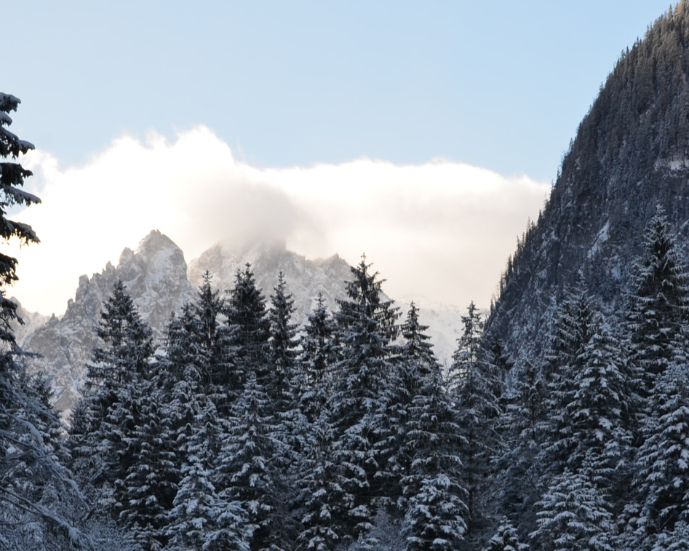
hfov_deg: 12.2
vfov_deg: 9.7
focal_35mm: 158
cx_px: 348
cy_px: 452
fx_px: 3221
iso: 200
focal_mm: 52
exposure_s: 1/125
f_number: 11
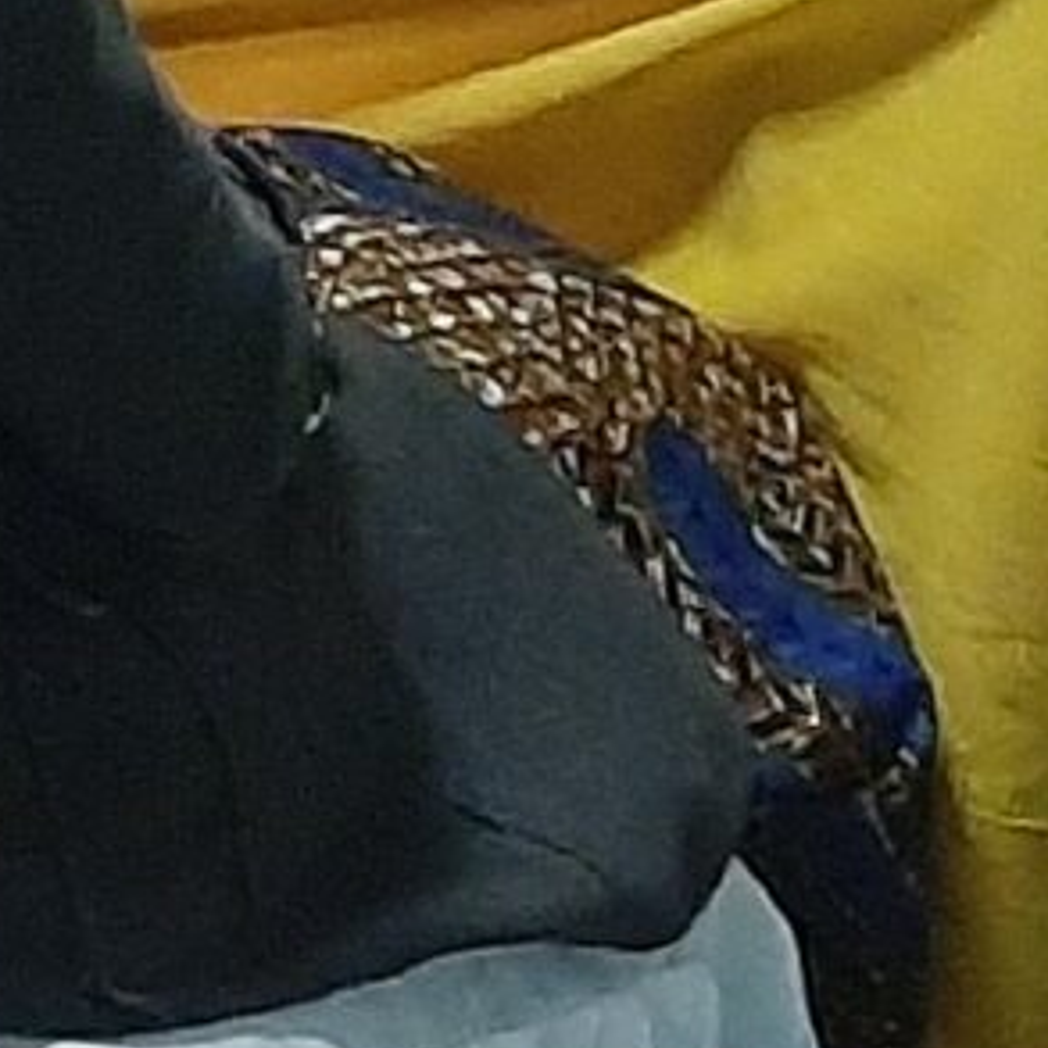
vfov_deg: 8.0
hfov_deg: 7.3
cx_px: -2572
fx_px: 6885
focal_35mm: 201
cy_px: -1531
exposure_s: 1/25
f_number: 1.7
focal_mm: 3.93
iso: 400
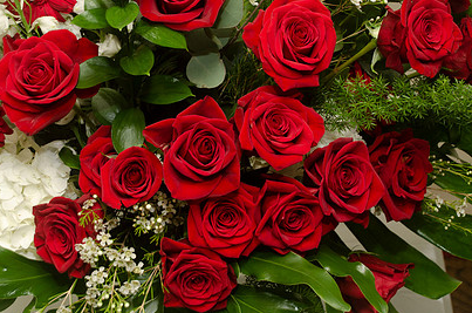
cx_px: 183
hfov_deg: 21.5
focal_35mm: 95
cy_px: 94
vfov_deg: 14.3
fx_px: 1243
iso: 100
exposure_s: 1/60
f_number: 5
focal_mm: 44
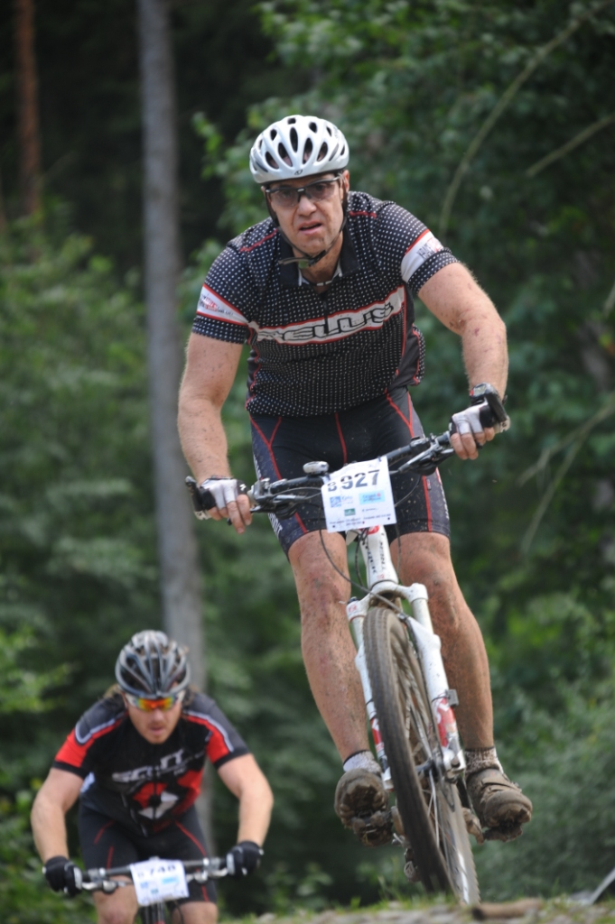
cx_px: 308
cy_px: 462
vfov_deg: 7.6
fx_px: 6930
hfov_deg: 5.1
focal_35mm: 270
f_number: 6
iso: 500
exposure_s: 1/250
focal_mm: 270
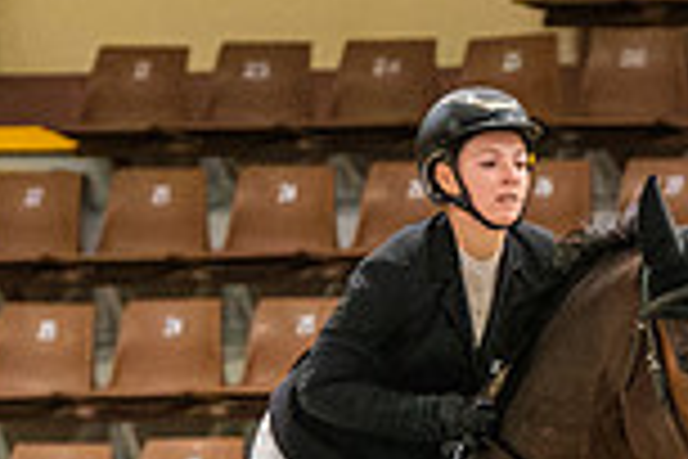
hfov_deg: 3.6
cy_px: 814
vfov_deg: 2.4
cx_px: 532
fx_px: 10969
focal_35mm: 574
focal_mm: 90.6
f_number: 2.8
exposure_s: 1/800
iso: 8000
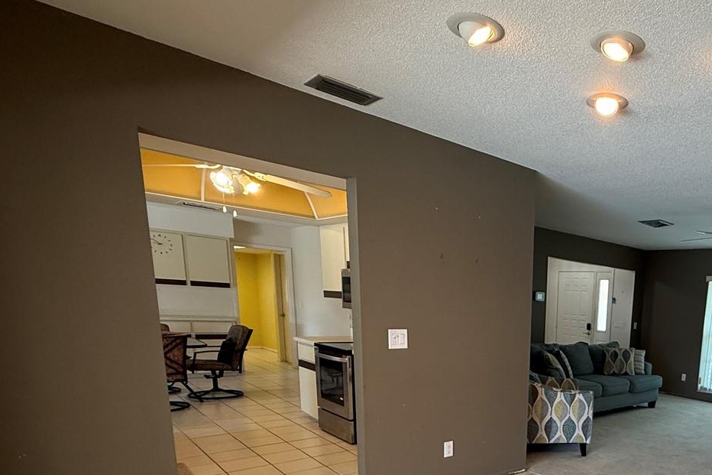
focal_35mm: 25
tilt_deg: -11.0
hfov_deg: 63.2
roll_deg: -3.4
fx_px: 494
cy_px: 408
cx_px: 602
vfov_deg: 47.2
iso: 200
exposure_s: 1/120
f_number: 2.2
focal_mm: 2.22
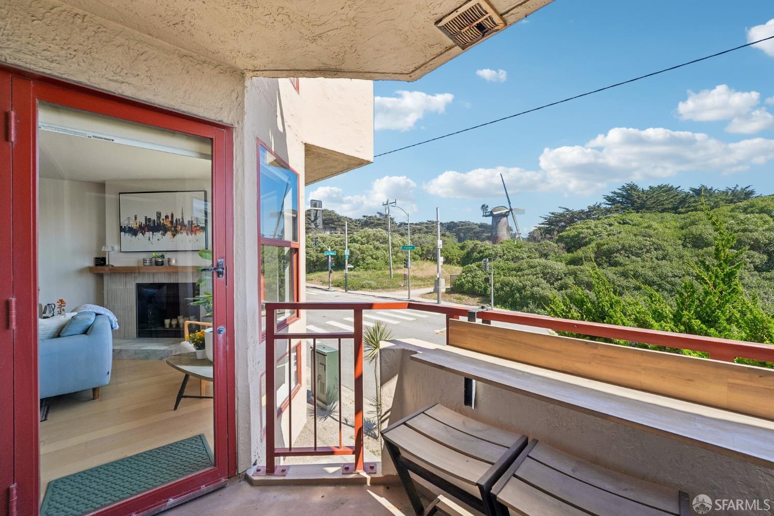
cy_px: 258
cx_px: 387
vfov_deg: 81.2
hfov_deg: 104.3
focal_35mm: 14
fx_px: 301
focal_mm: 14
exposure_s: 1/400
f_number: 8
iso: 640
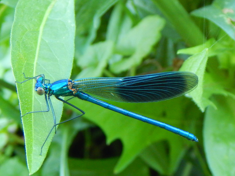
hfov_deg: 26.0
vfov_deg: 19.6
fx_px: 509
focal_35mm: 75
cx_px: 118
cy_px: 88
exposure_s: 1/80
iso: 400
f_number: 4.2
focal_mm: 13.5
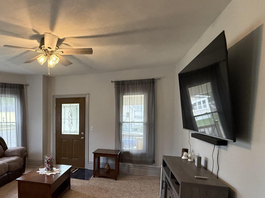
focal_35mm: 24
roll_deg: +0.2
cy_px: 131
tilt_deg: -4.0
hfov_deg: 67.7
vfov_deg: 55.7
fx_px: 184
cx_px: 71
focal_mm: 2.22
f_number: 2.2
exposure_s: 1/120
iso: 640
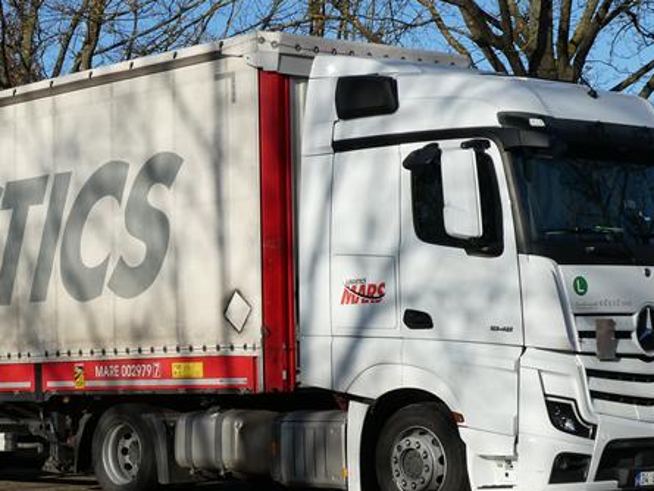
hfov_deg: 20.1
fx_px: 1833
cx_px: 200
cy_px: 265
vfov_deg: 15.3
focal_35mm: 97
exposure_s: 1/800
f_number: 4.1
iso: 80
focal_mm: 9.6
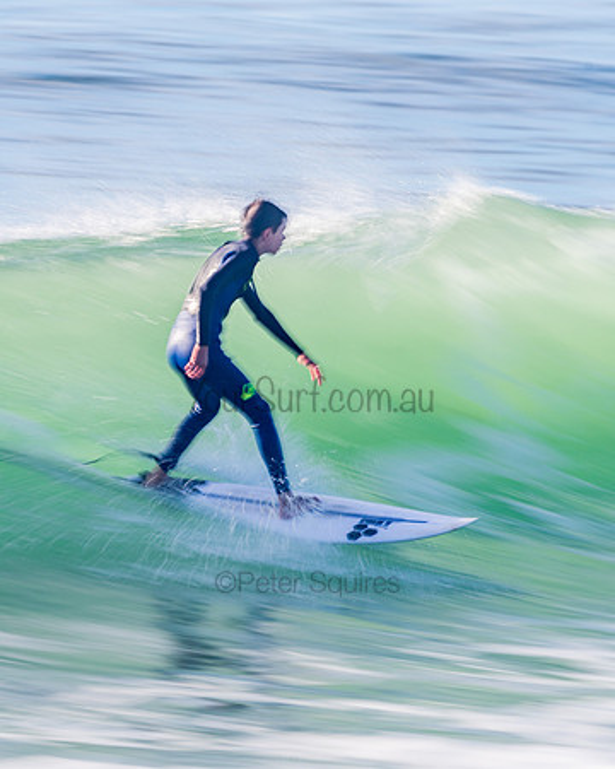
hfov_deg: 1.8
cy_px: 388
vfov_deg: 2.3
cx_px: 198
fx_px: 19419
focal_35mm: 854
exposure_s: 1/20
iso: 31
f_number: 10
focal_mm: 500
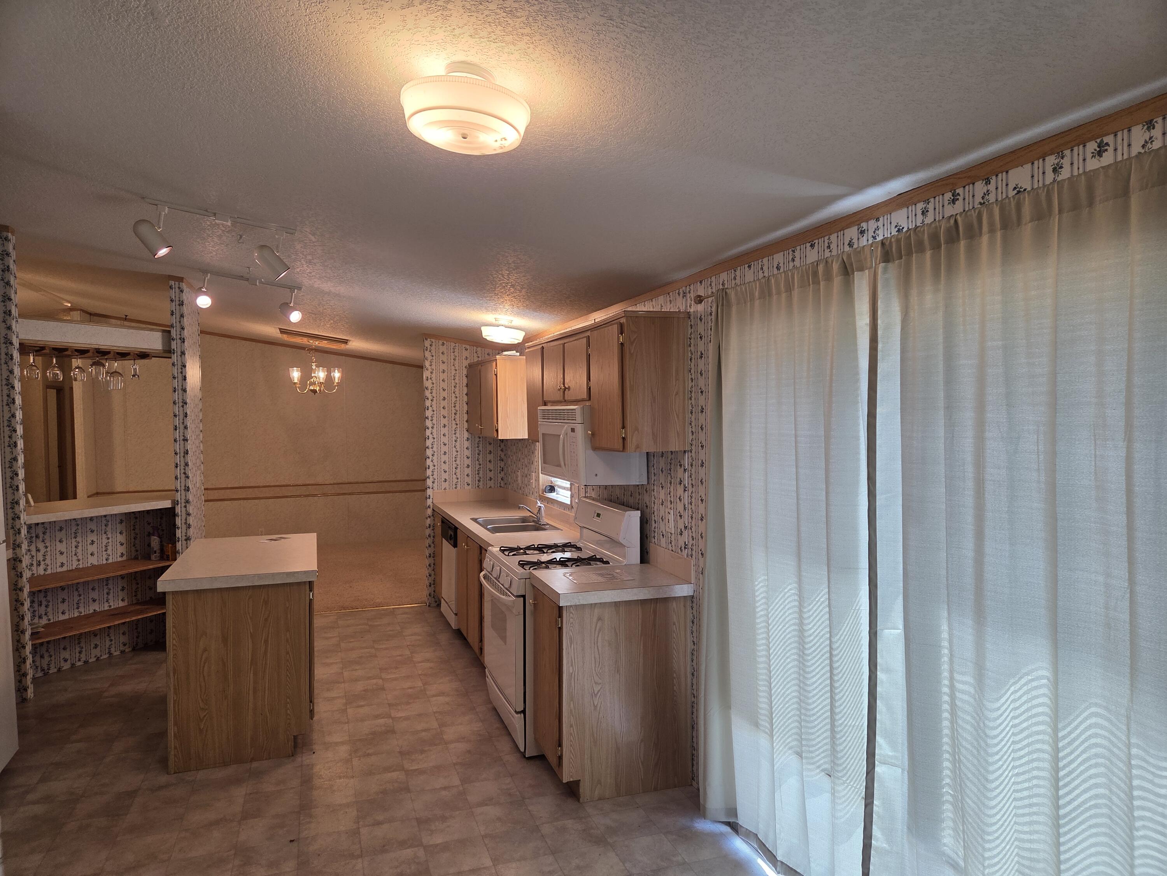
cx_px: 584
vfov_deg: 58.9
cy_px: 438
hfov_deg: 73.9
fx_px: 775
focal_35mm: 23
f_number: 1.8
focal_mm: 5.4
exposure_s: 1/120
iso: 100
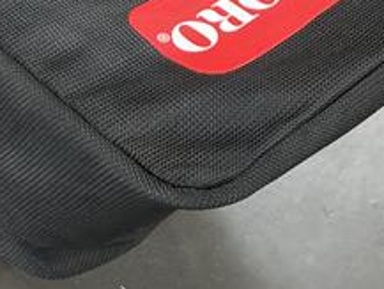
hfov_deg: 14.9
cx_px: 126
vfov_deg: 10.5
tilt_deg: -42.5
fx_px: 1465
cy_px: -259
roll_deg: -2.3
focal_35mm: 132
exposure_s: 1/50
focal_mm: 3.99
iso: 80
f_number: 1.8
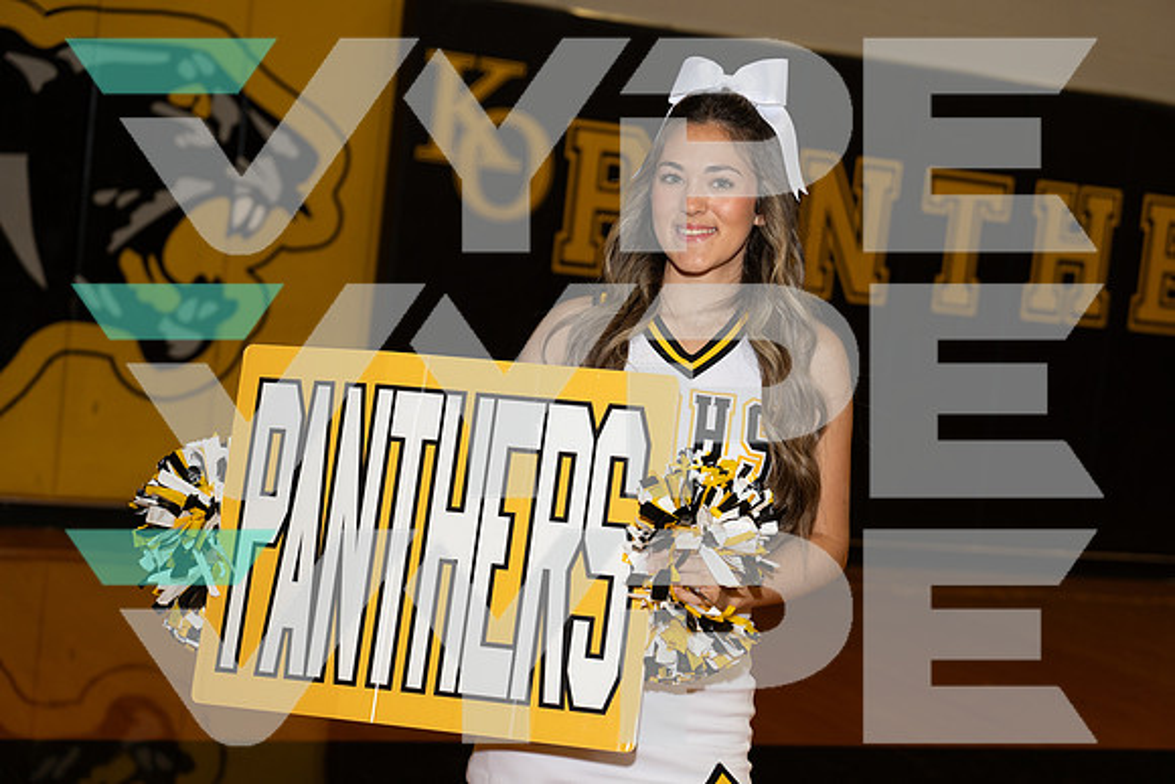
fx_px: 2285
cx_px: 588
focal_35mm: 70
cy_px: 392
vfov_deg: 19.5
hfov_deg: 28.8
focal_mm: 70
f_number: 4
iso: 500
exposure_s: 1/250
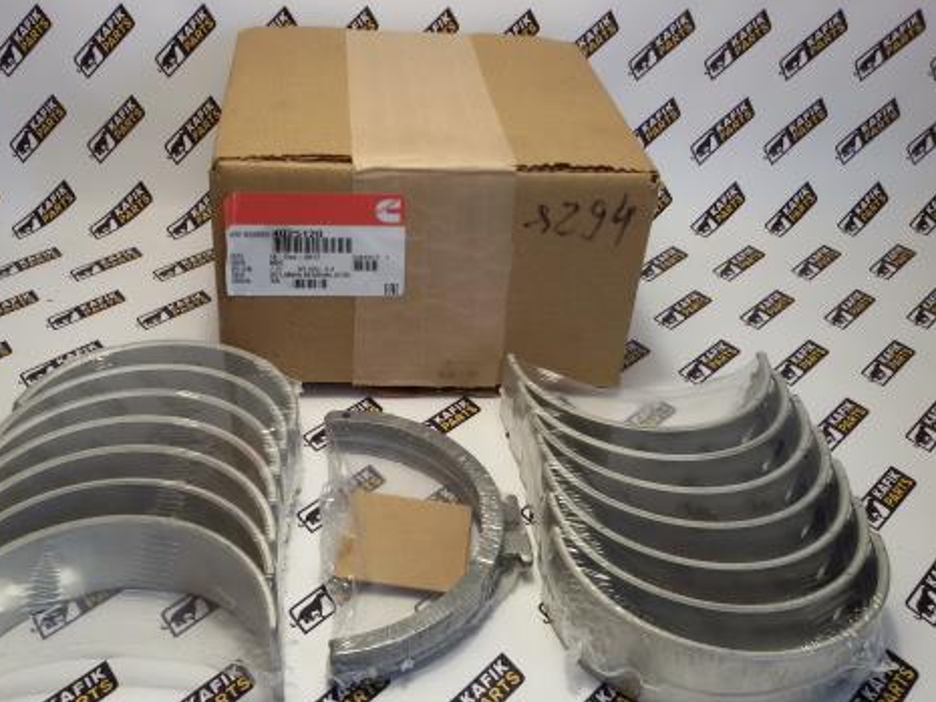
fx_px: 974
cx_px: 395
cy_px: 403
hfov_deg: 51.1
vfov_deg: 39.6
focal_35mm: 36
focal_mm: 2.93
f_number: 2.4
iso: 40
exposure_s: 1/33
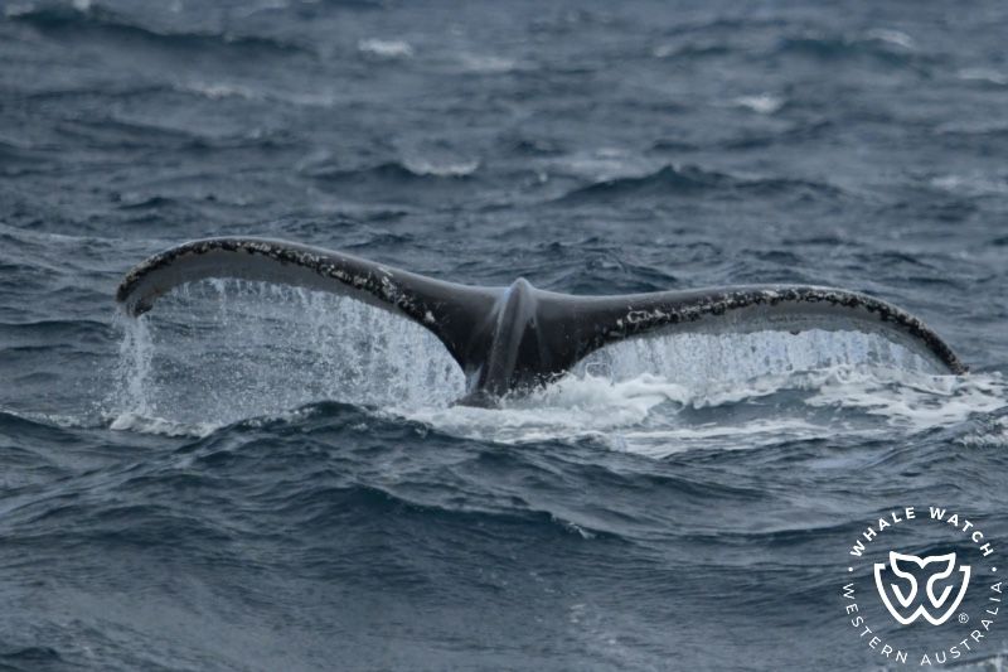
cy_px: 336
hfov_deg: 4.1
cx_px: 504
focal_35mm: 500
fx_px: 13996
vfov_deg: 2.7
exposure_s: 1/8000
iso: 1250
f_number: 6.3
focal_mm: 500
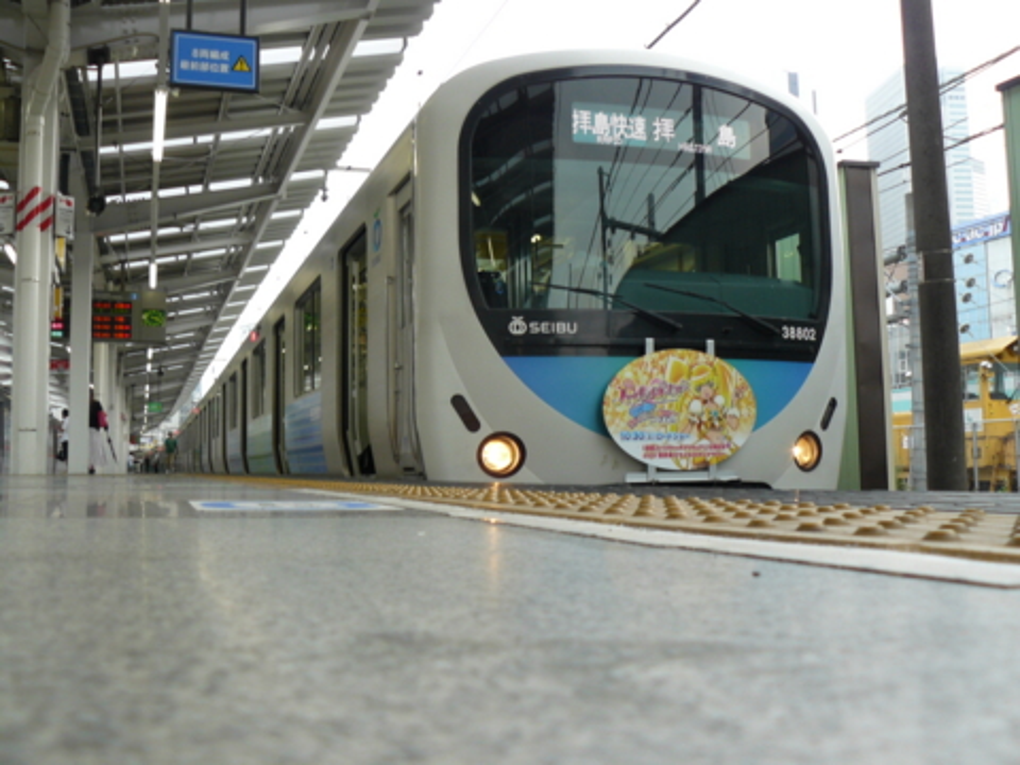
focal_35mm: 36
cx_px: 510
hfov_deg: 51.4
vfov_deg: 39.7
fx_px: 1061
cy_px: 382
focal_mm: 6
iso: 100
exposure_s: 1/100
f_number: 3.2
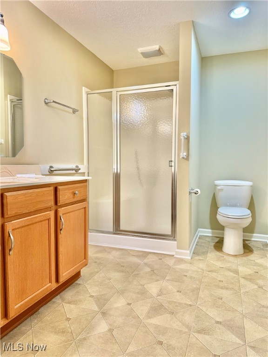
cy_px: 178
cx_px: 134
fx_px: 248
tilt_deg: -3.4
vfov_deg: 71.6
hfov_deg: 56.8
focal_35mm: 24
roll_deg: -0.2
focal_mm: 6.76
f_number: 1.78
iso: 125
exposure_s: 1/60
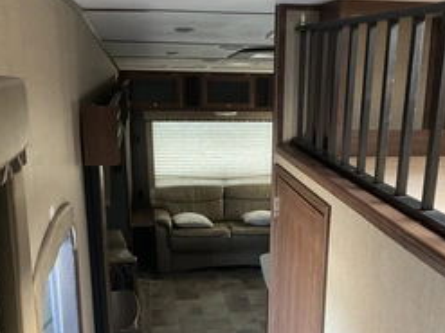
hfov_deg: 40.3
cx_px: 265
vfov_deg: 30.4
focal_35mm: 47
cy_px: 248
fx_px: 604
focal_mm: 3
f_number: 1.8
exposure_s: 1/60
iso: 80
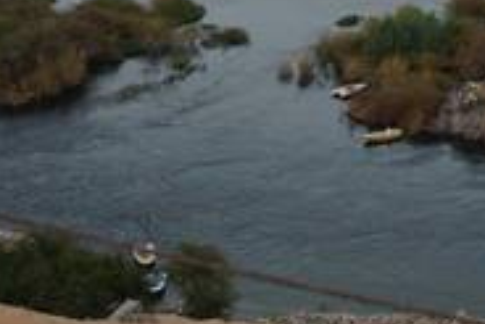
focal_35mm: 145
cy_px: -252
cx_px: 793
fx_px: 1955
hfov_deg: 13.1
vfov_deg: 9.1
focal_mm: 37
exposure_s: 1/60
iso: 125
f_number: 5
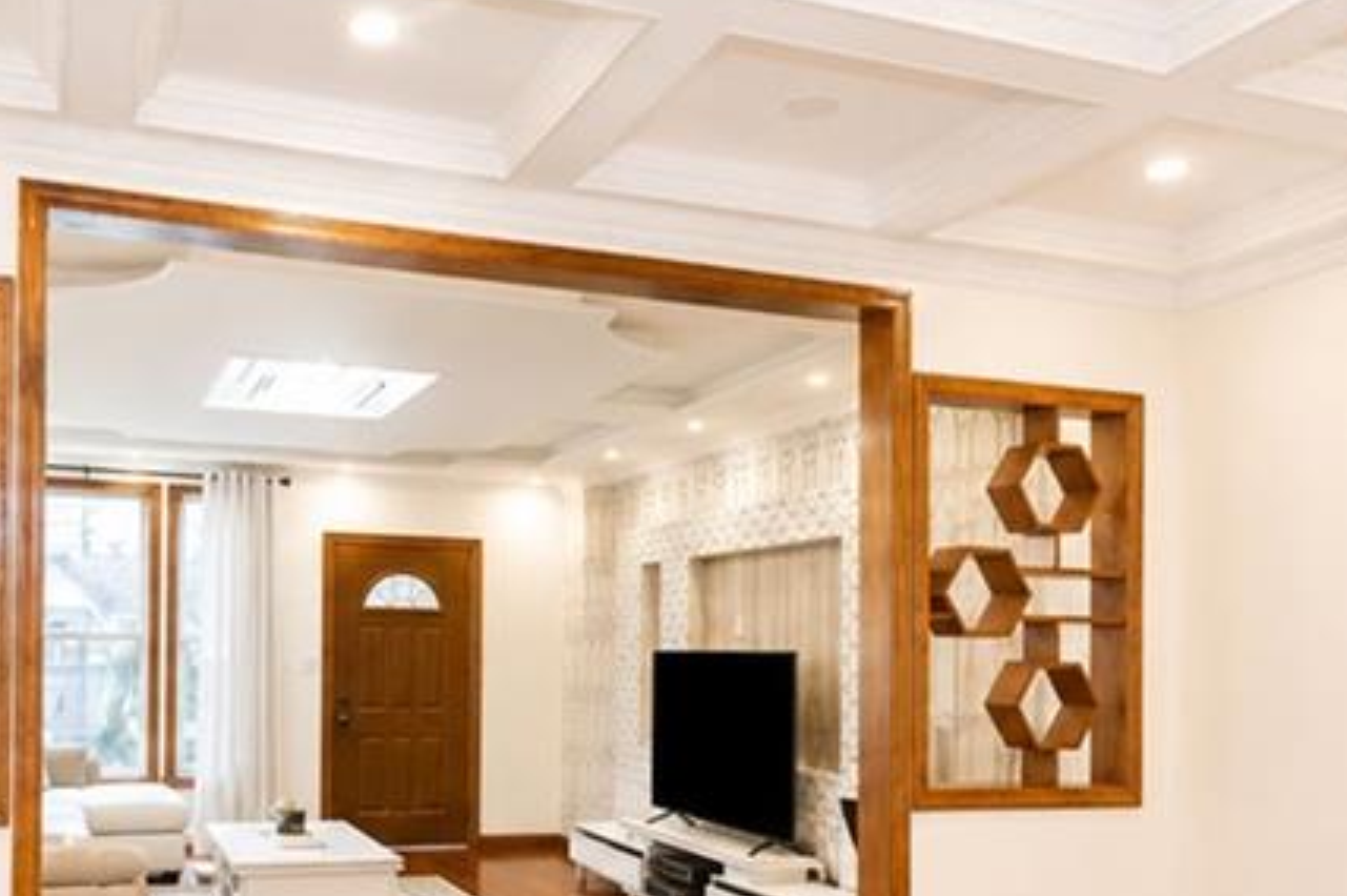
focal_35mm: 36
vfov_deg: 35.9
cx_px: 587
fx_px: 1346
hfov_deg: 53.0
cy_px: 681
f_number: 8
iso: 1600
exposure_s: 1/100
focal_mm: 10
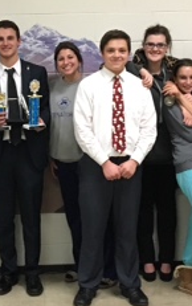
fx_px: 709
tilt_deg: -4.6
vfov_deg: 24.3
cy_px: 119
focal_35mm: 85
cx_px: 72
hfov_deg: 15.4
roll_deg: +1.3
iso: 200
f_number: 2.2
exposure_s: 1/20
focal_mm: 4.15
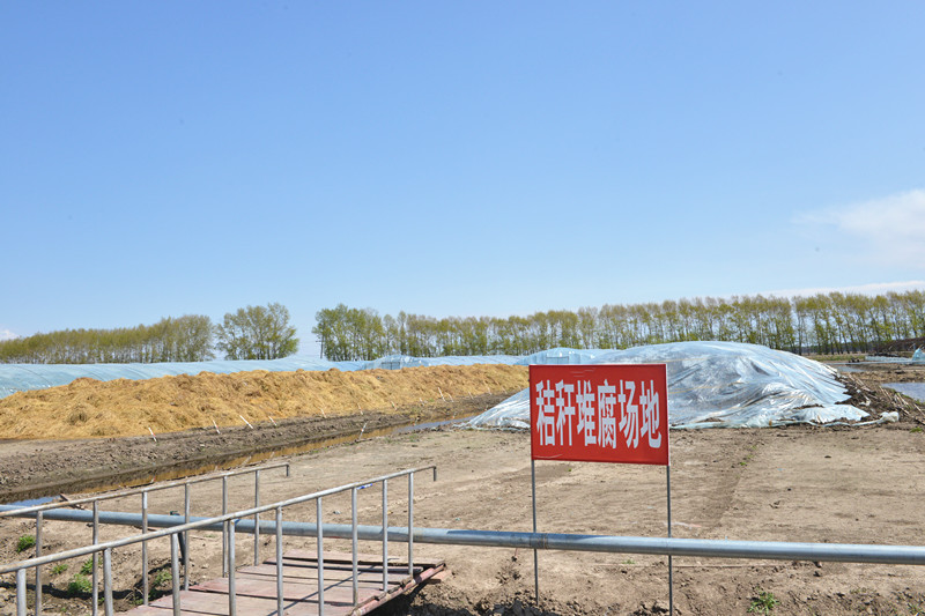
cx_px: 462
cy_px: 308
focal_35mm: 32
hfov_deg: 58.7
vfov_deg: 41.1
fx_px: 822
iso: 500
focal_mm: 32
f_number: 14
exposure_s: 1/800
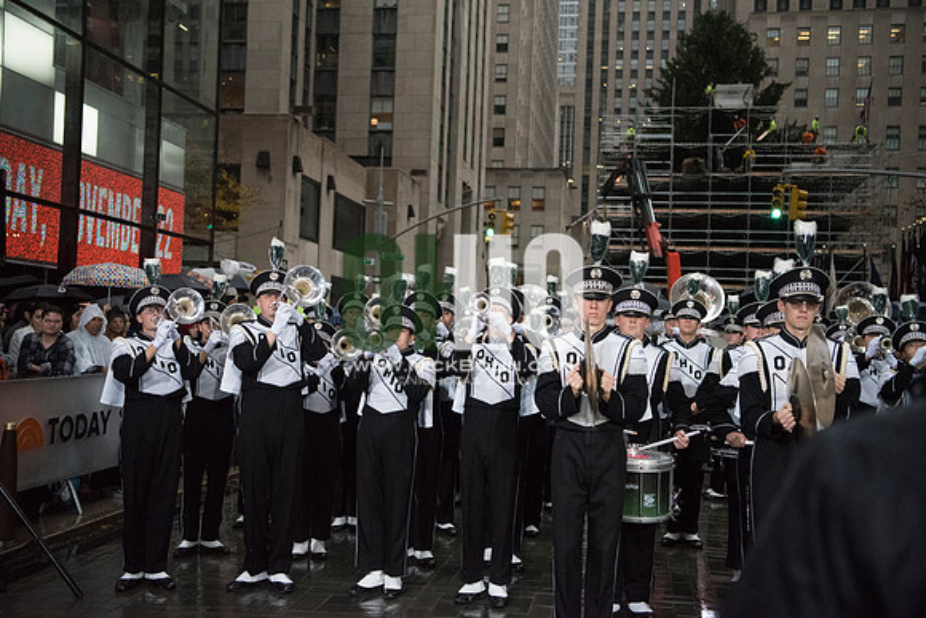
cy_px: 309
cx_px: 463
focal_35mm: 44
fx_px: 1132
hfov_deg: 44.5
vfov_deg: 30.5
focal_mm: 44
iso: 10000
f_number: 2.8
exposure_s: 1/4000
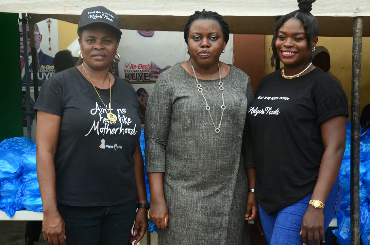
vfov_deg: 19.0
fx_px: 733
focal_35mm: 72
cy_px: 122
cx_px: 190
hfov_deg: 28.3
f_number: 4.8
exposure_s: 1/160
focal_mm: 45
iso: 125
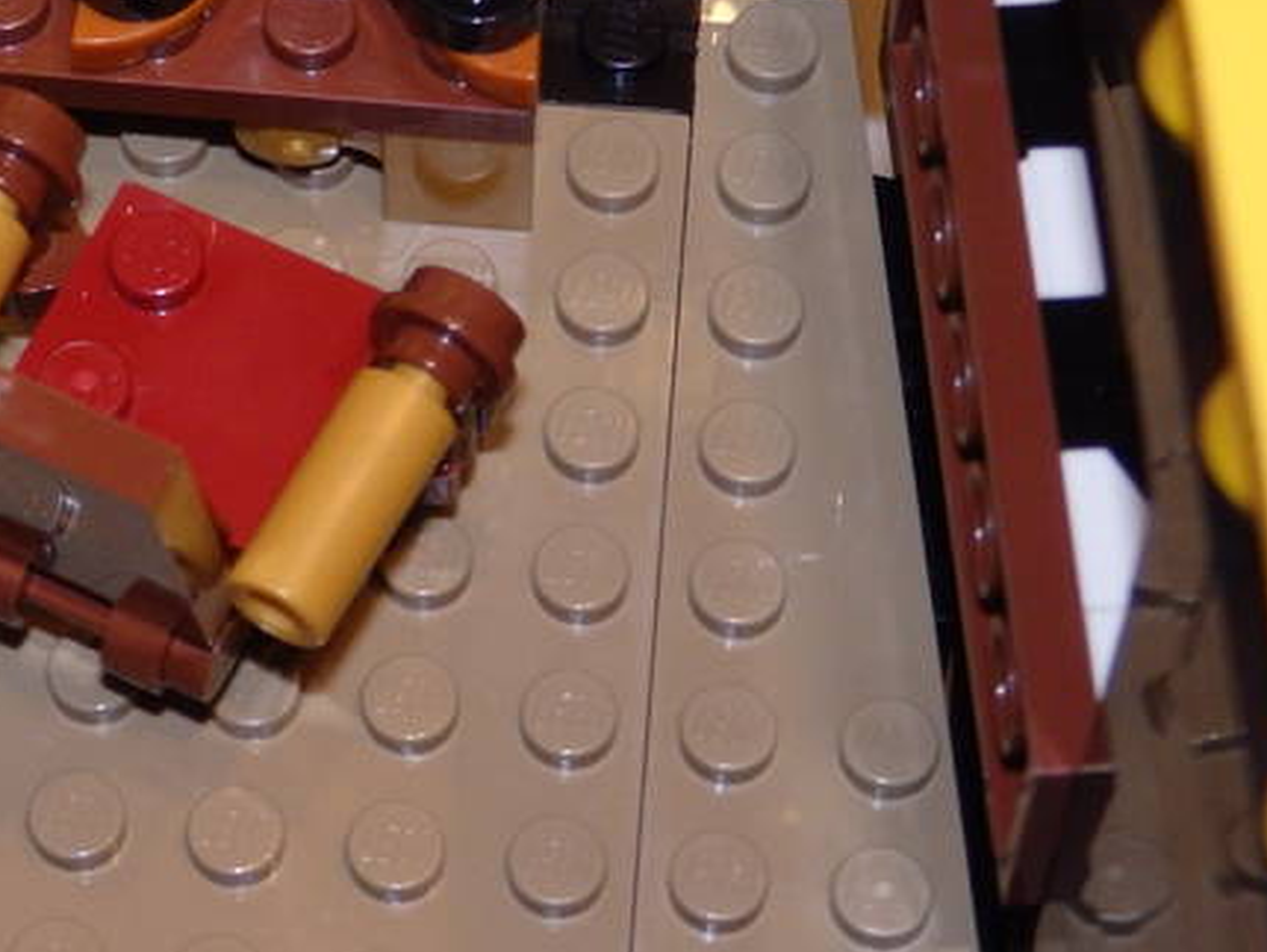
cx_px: 29
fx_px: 5054
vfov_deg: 10.7
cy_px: 84
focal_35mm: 138
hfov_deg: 14.1
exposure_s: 1/40
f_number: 4.4
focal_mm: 11.9
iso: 400
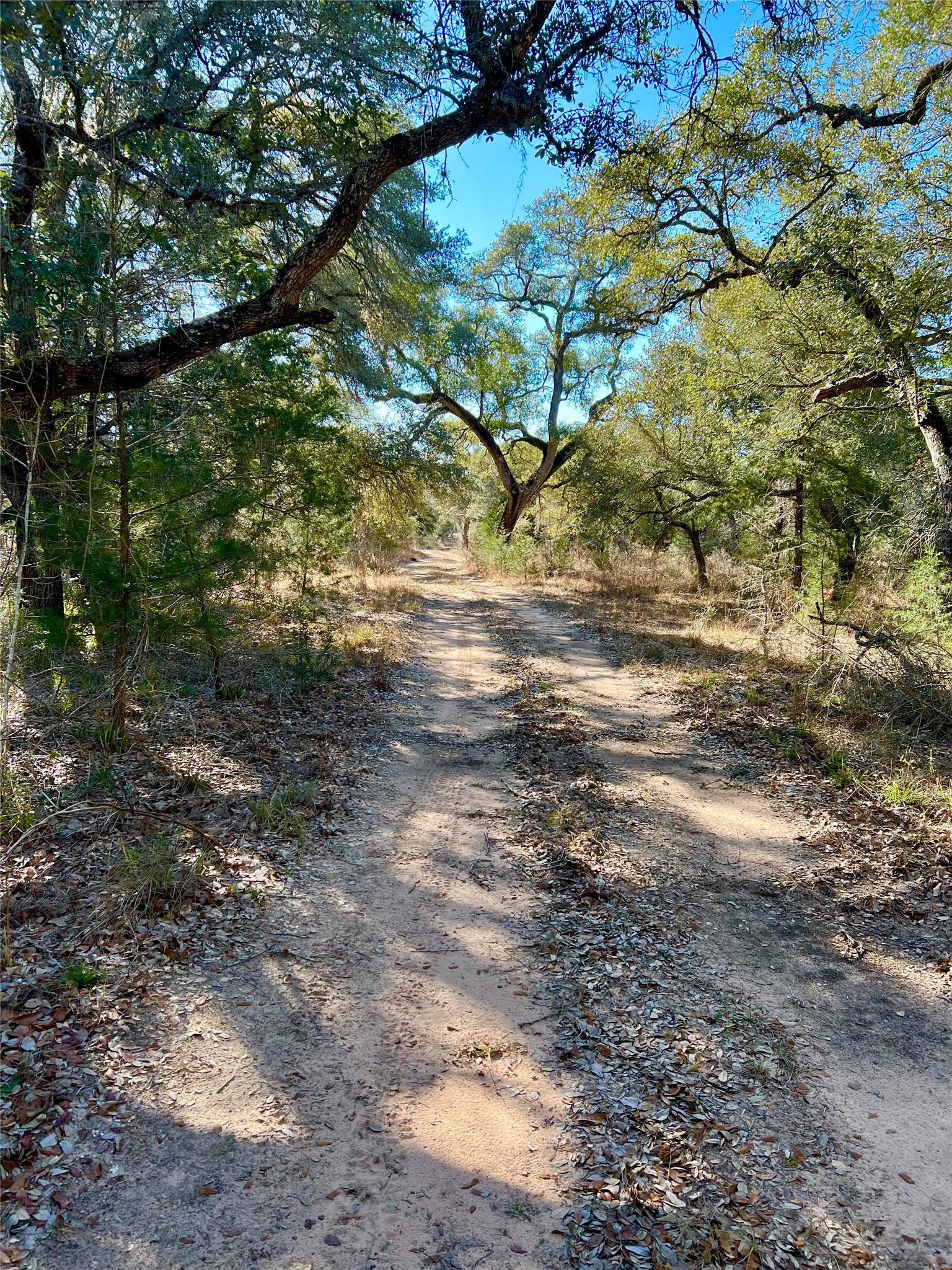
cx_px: 476
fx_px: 953
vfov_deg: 67.3
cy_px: 635
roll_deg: -1.3
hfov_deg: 53.1
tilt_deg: -8.9
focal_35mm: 26
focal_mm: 5.7
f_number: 1.5
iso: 50
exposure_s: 1/588
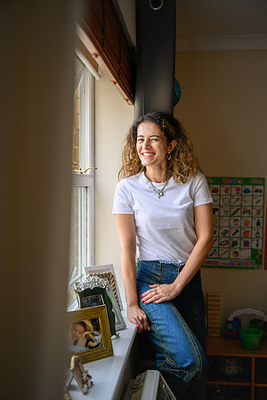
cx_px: 134
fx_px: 456
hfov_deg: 32.6
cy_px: 200
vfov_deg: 47.4
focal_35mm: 41
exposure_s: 1/125
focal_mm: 41
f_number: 2.1
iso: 64
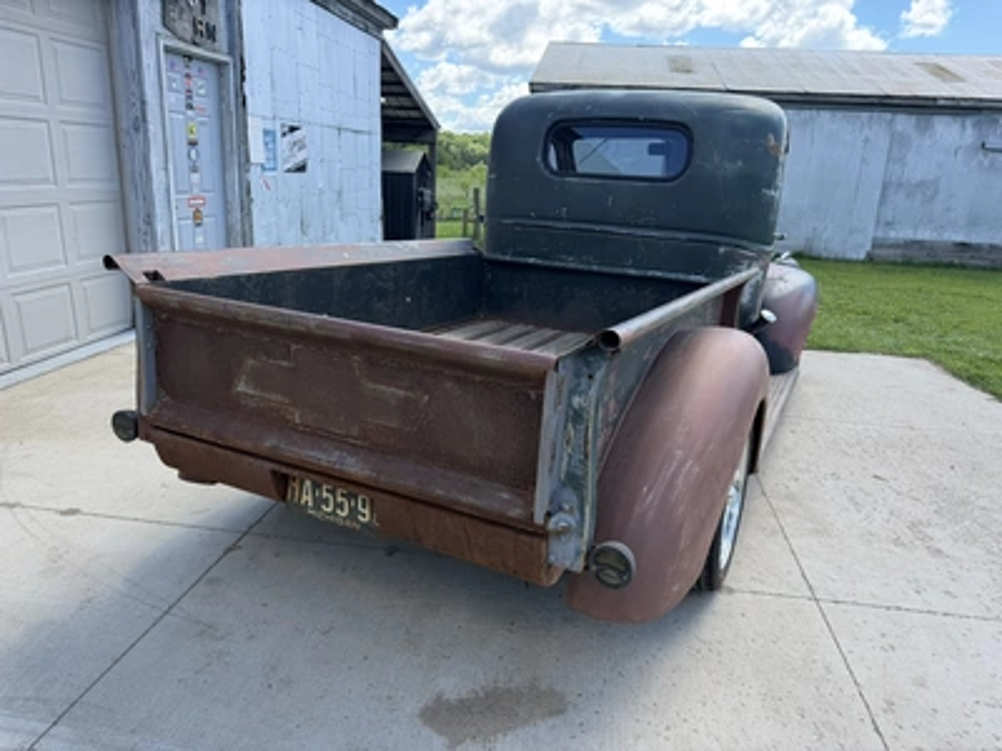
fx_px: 695
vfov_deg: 56.8
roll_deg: -2.9
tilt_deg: -15.4
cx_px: 501
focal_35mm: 24
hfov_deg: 71.6
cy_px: 376
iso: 80
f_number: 1.78
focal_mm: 6.76
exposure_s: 1/1091
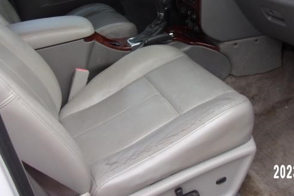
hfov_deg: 48.2
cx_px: 172
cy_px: 34
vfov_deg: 32.3
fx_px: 327
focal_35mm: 40
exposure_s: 1/34
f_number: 3.3
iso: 93
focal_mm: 4.3
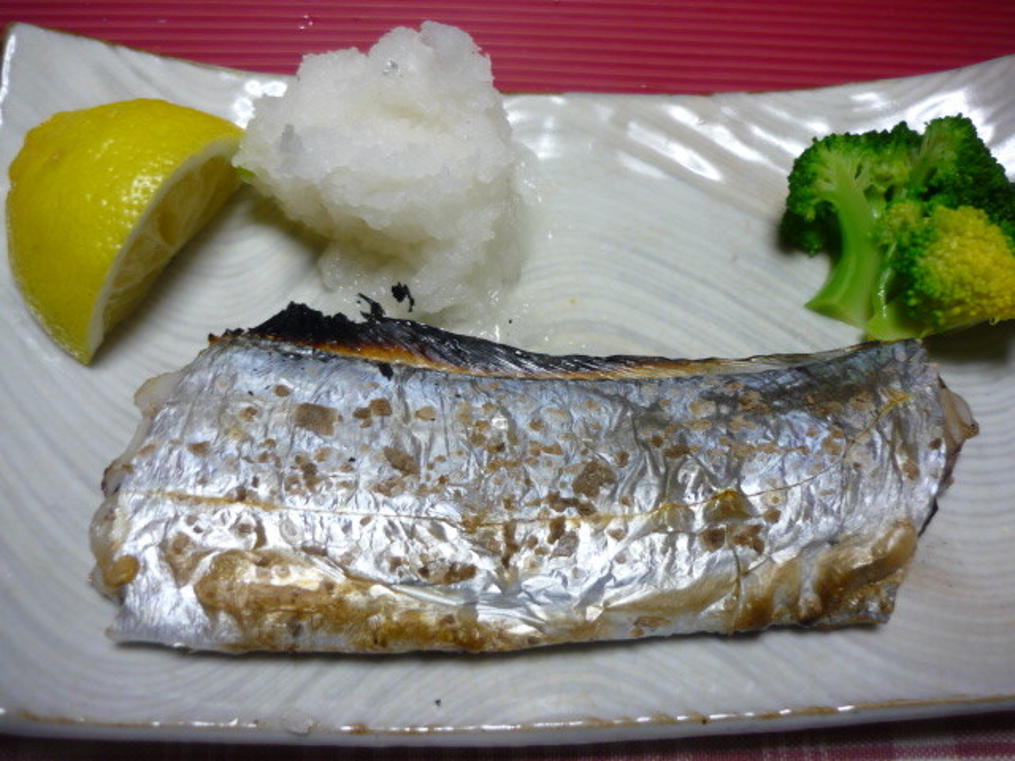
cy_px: 380
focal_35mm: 33
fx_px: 968
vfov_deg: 42.9
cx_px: 508
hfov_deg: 55.4
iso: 125
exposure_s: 1/30
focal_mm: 5.5
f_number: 2.8
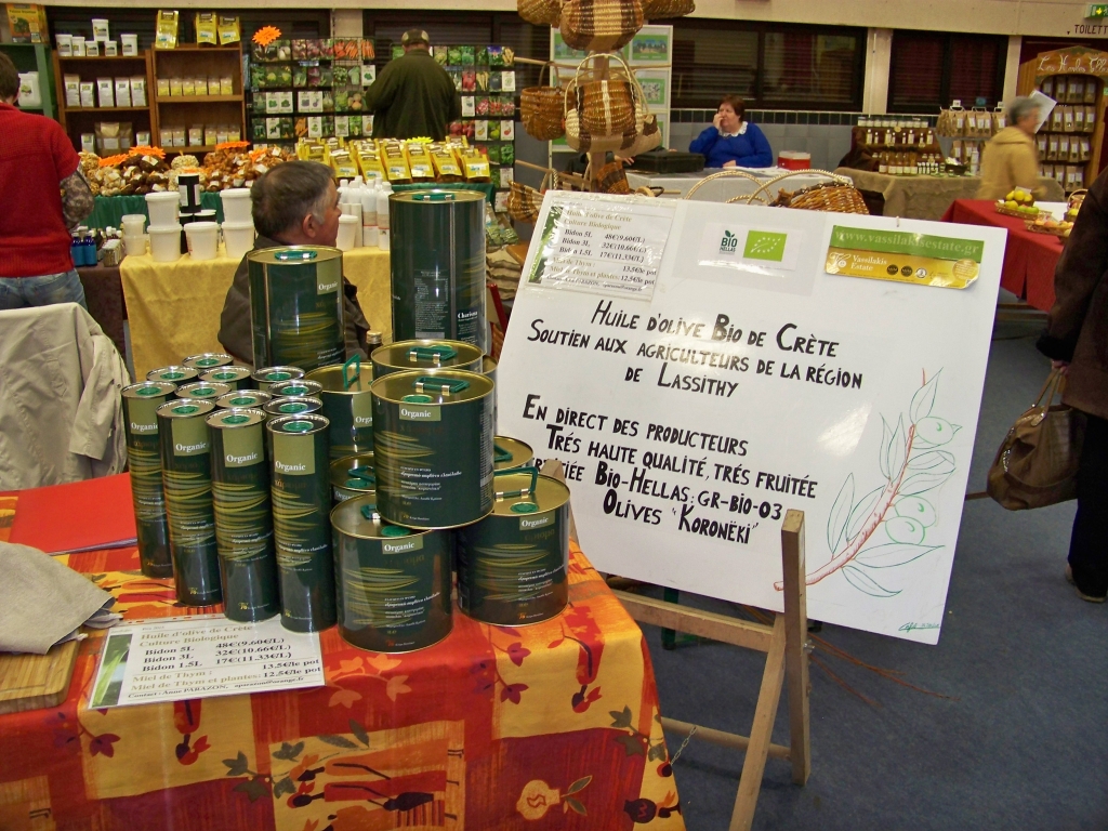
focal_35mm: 33
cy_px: 416
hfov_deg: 55.4
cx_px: 554
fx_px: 1056
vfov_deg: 42.9
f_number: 2.8
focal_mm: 5.85
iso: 200
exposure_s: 1/30
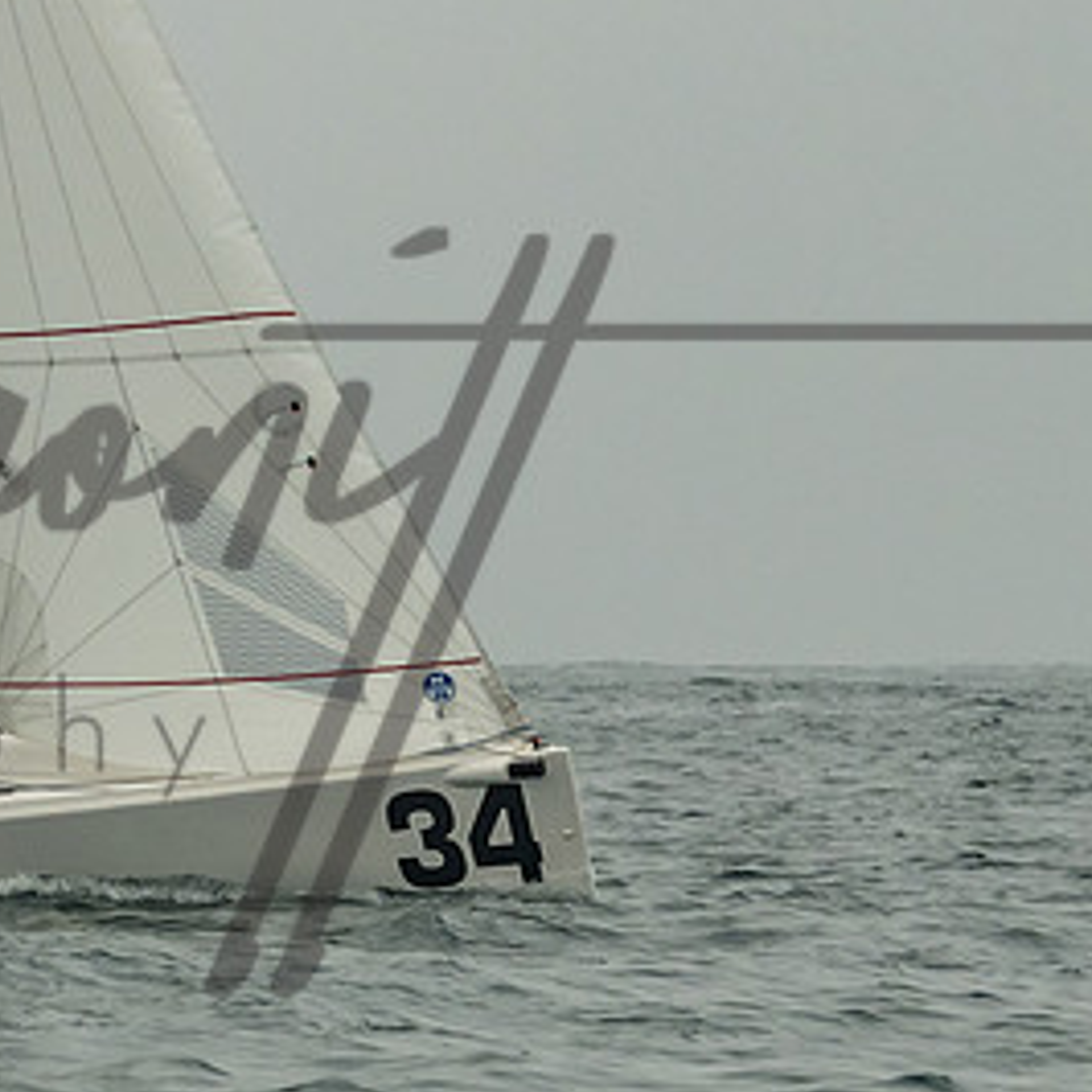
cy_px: 198
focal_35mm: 612
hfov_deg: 2.9
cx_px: 108
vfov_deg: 2.9
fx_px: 21842
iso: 800
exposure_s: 1/2500
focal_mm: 200
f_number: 9
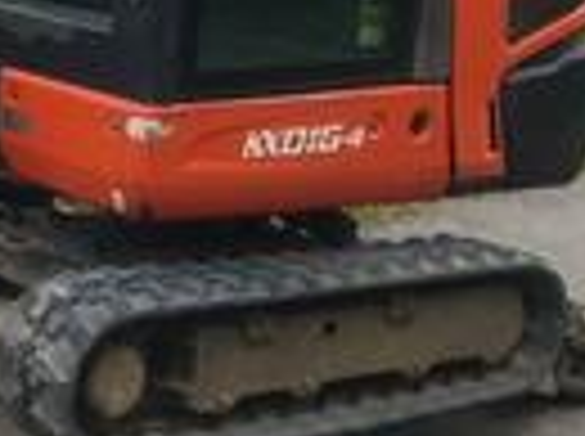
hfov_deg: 18.4
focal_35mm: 101
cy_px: 13
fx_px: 1704
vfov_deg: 14.4
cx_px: -140
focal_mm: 6.18
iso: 50
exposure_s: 1/787
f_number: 1.65
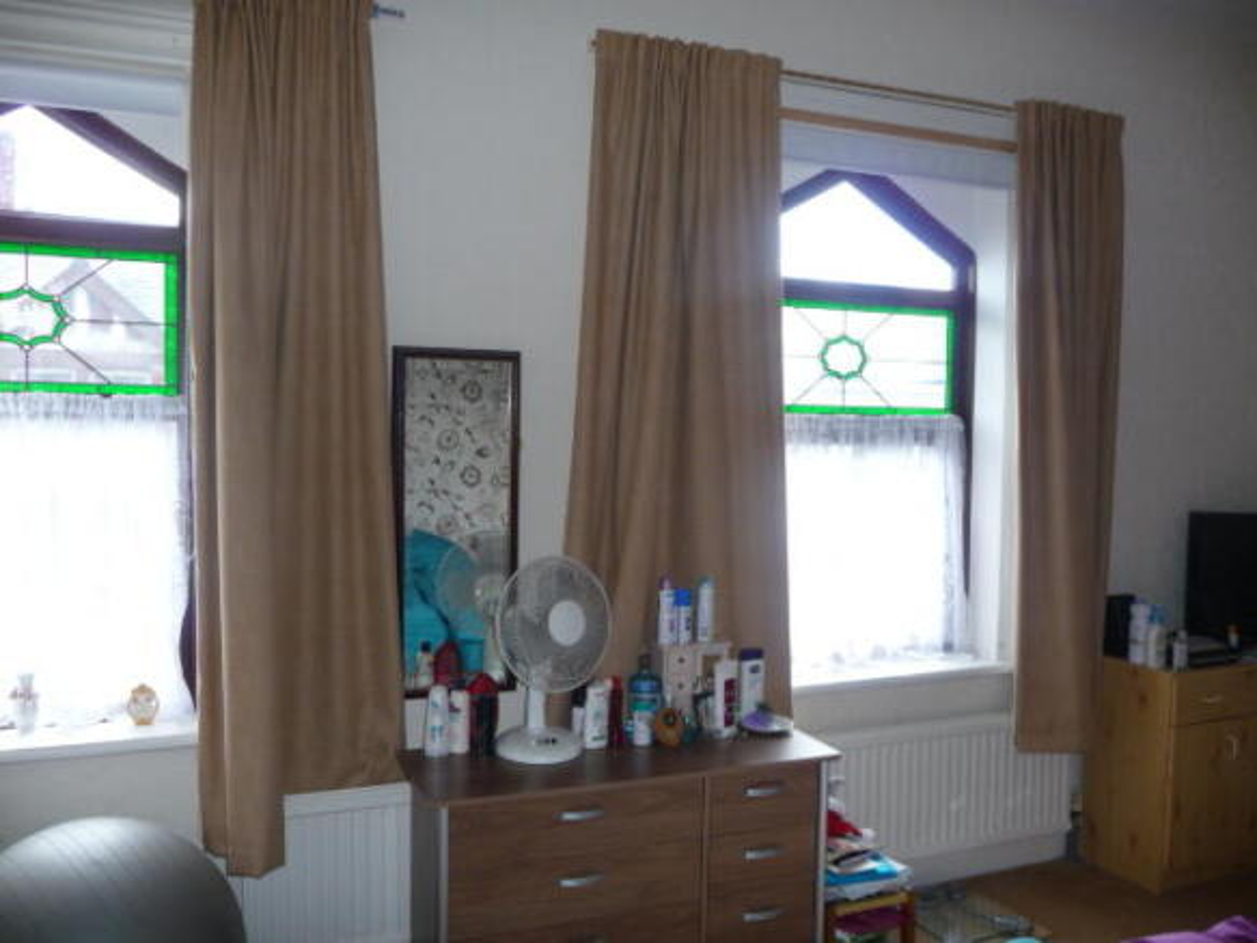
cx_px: 628
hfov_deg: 63.5
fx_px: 1017
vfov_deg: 49.7
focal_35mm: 28
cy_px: 472
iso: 100
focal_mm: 4.7
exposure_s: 1/60
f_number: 3.3
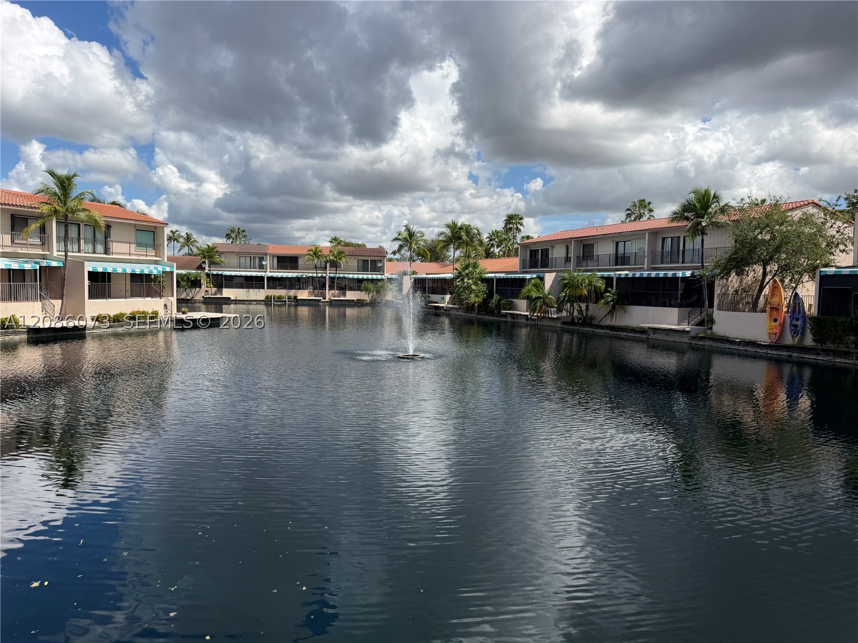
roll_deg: -0.7
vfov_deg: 56.8
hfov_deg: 71.6
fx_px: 595
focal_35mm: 24
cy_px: 322
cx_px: 429
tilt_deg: -3.2
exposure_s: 1/5714
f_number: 1.78
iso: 80
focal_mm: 6.76
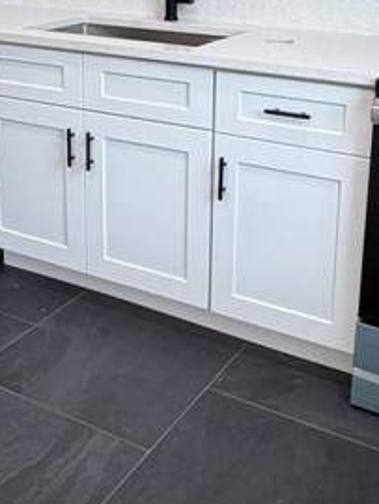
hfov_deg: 27.5
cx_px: 142
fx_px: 772
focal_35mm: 53
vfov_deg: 34.9
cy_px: 97
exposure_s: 1/121
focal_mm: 2.22
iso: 100
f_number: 2.2
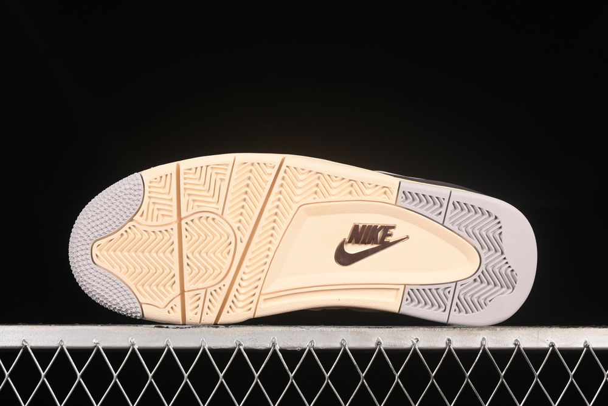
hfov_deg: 27.0
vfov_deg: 18.2
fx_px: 1267
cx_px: 304
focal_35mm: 75
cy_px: 203
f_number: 8
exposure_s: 1/80
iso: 160
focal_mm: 50
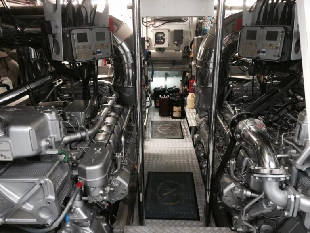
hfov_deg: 61.7
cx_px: 155
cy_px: 116
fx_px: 260
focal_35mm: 29
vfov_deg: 48.2
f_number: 2.2
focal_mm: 4.15
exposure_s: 1/33
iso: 250
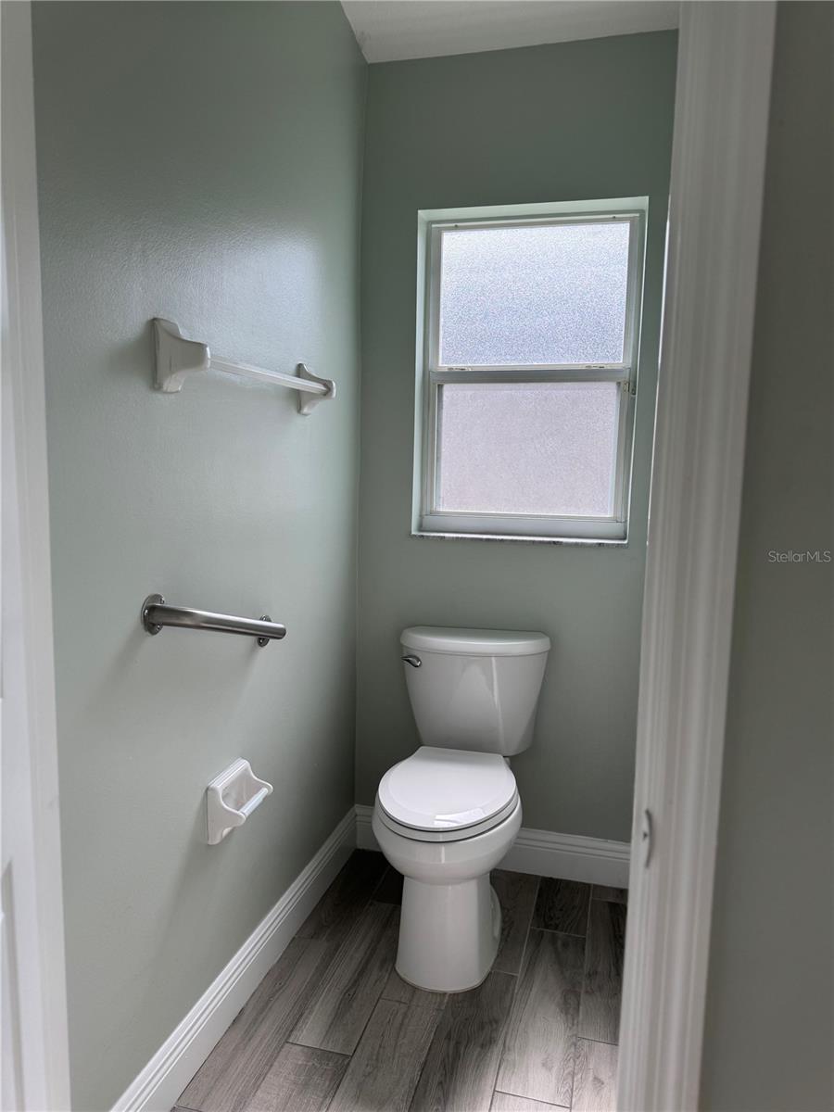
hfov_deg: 56.8
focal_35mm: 24
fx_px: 771
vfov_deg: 71.6
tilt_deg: -6.8
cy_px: 556
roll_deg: -1.2
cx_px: 417
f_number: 1.78
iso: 80
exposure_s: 1/633
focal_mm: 6.76
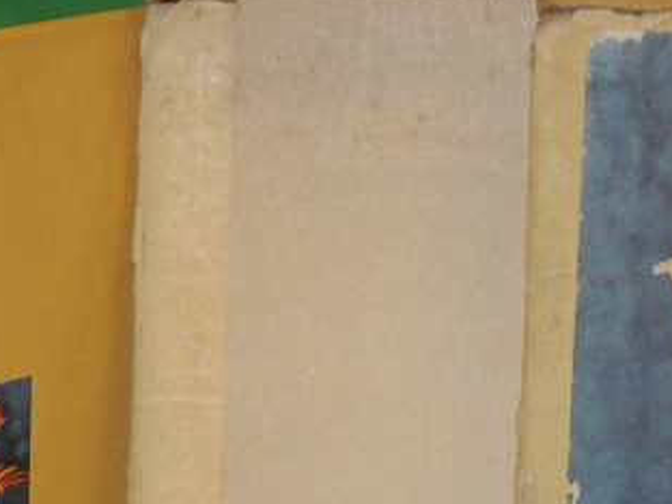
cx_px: 418
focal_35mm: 282
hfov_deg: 7.0
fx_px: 5474
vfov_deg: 5.1
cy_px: 1107
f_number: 4
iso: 200
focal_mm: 9.9
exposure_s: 1/50
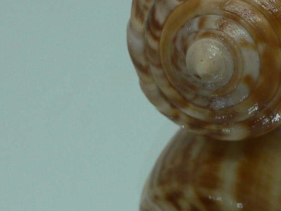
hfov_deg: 19.8
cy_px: 53
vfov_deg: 15.0
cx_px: 233
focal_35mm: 98
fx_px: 796
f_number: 2.8
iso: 80
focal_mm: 4.6
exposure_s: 1/60
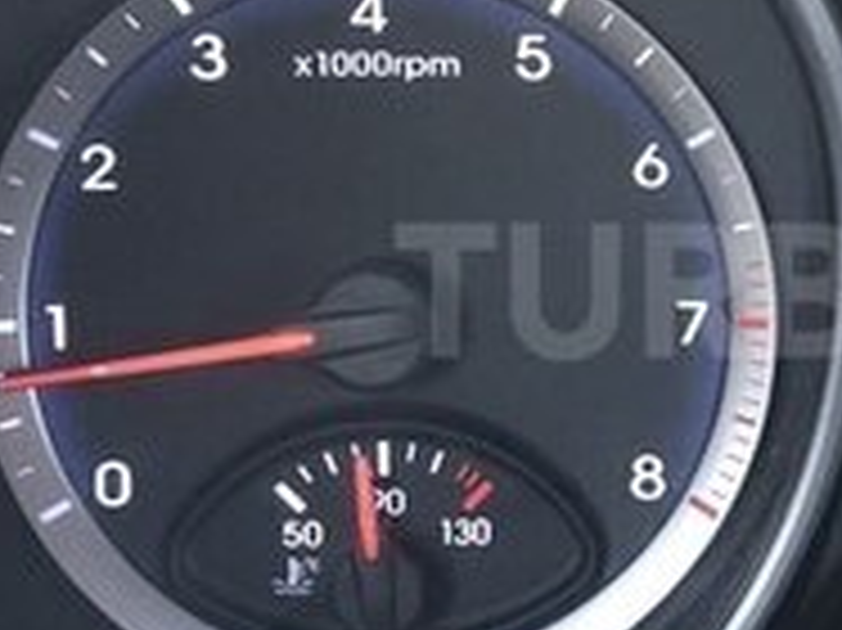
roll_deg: +0.7
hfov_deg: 19.2
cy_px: 290
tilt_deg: -28.3
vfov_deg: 14.9
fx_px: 2407
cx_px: 856
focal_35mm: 99
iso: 40
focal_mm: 3.99
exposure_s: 1/17
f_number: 1.8
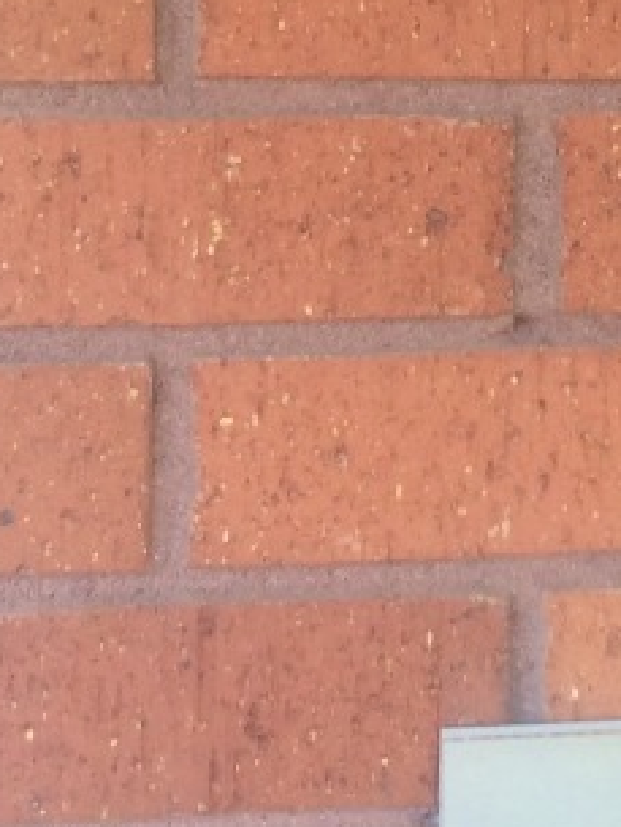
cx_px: 822
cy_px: -176
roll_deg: -0.1
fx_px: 2725
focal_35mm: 114
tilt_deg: +2.6
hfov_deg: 12.6
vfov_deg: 16.5
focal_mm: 4.15
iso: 40
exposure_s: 1/60
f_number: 2.2
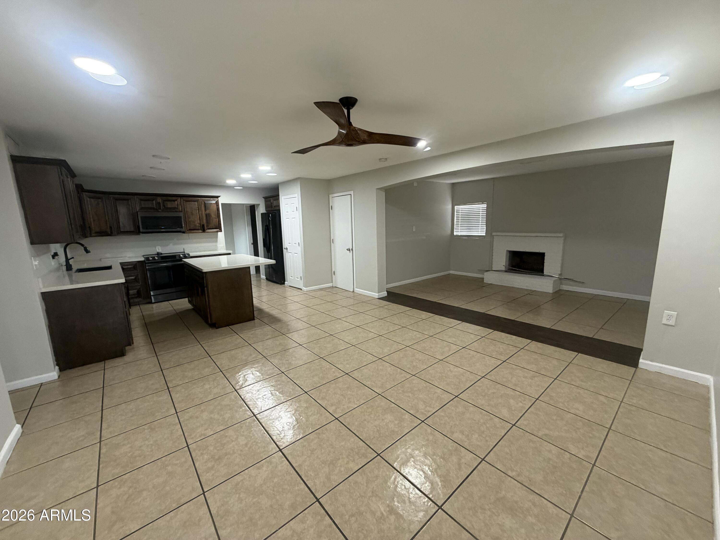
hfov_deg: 102.1
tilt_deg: -8.9
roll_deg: +1.5
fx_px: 291
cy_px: 270
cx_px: 360
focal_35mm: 14
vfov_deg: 85.7
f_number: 2.2
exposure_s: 1/68
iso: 320
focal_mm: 2.22
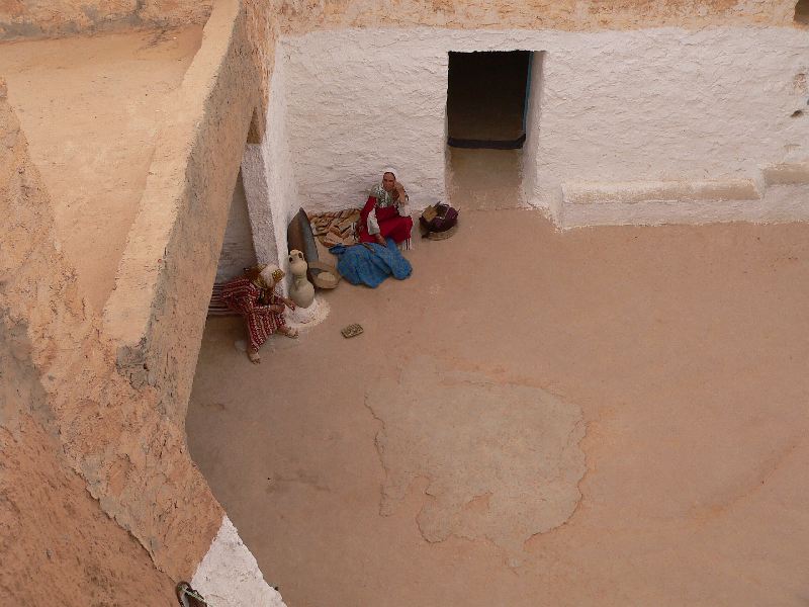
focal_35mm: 36
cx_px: 404
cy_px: 304
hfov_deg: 51.4
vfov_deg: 39.7
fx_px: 841
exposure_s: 1/500
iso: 80
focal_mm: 6
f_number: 4.6
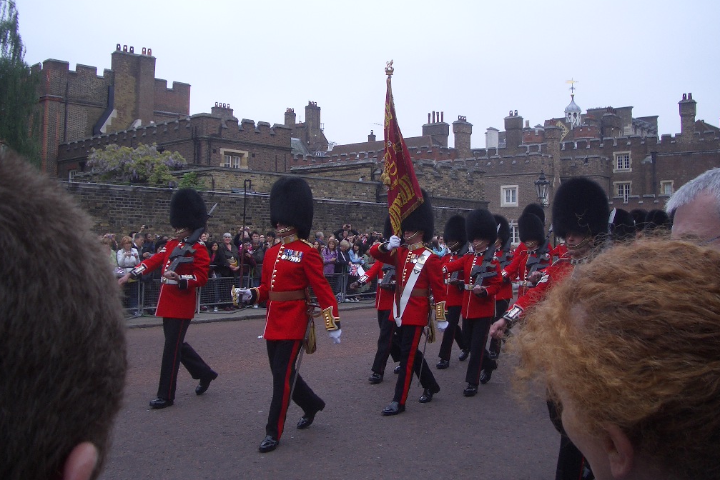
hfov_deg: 51.9
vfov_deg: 35.9
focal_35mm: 37
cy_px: 218
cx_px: 359
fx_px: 740
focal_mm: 5.8
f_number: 4.3
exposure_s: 1/320
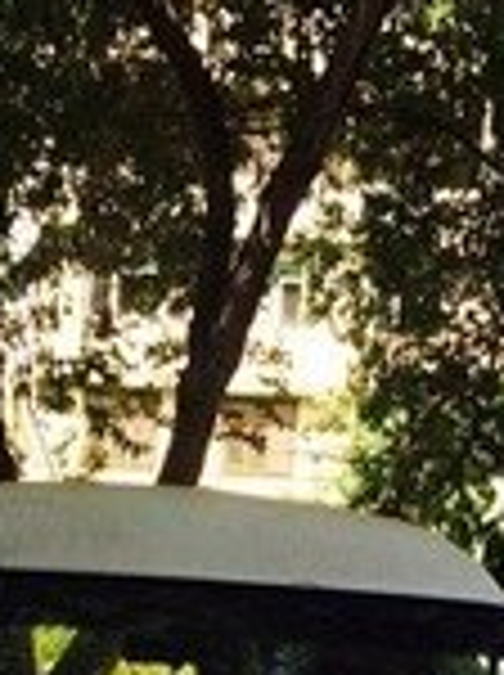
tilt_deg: -15.3
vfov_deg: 17.7
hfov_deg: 15.3
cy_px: 1102
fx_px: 1869
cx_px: 180
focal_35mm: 96
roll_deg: -3.2
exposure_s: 1/351
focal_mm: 4.15
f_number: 2.2
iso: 32
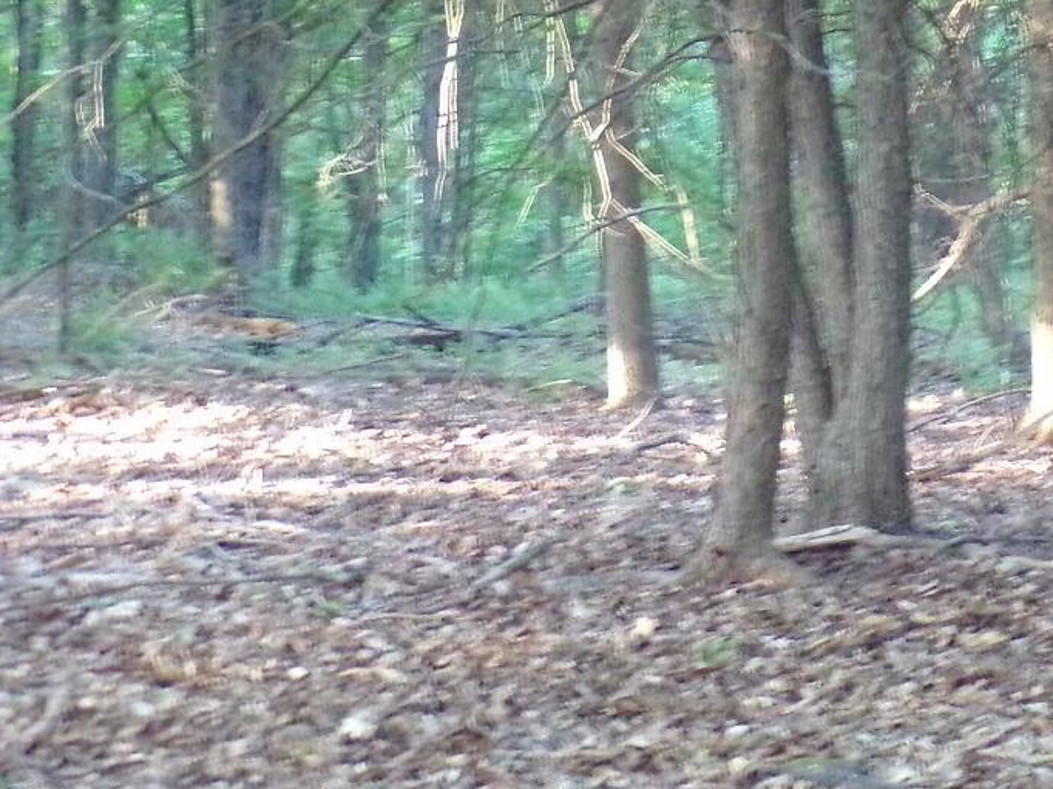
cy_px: 69
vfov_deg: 12.8
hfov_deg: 16.8
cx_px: 1041
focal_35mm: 115
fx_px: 3497
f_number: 3.7
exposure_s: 1/13
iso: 800
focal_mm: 10.1
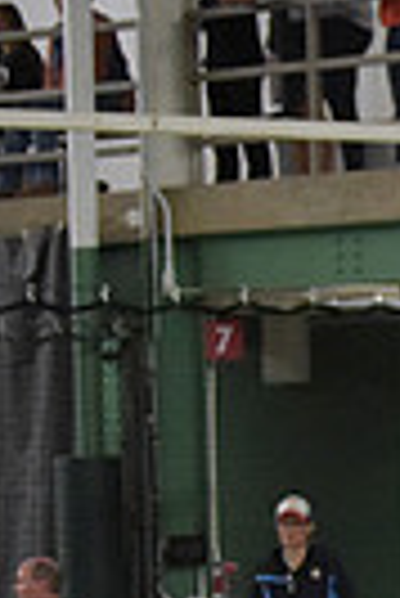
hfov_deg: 4.3
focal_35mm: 304
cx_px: 1254
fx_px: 5053
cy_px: 814
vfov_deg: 6.7
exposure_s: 1/1250
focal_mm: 70
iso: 12800
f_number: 2.8
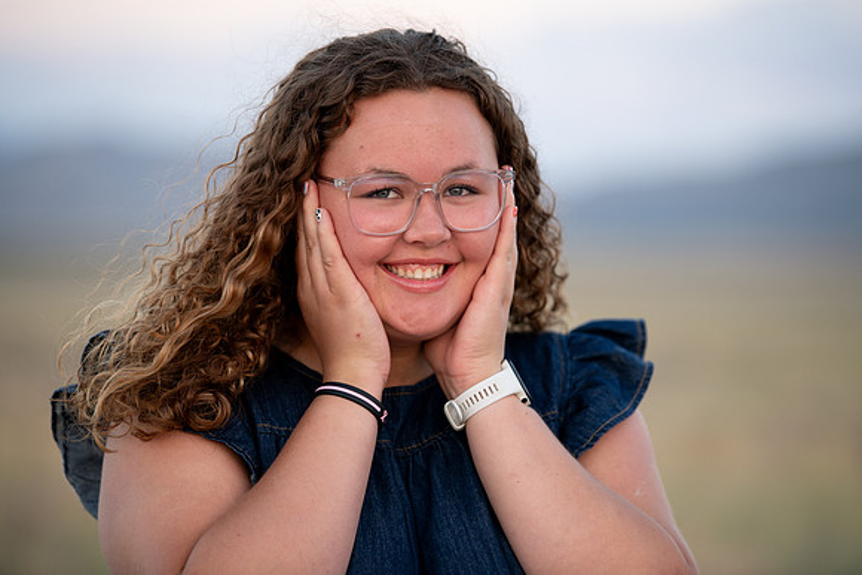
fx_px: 3905
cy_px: 283
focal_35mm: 163
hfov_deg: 12.6
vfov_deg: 8.4
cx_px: 439
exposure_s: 1/100
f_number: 2.8
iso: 250
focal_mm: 160
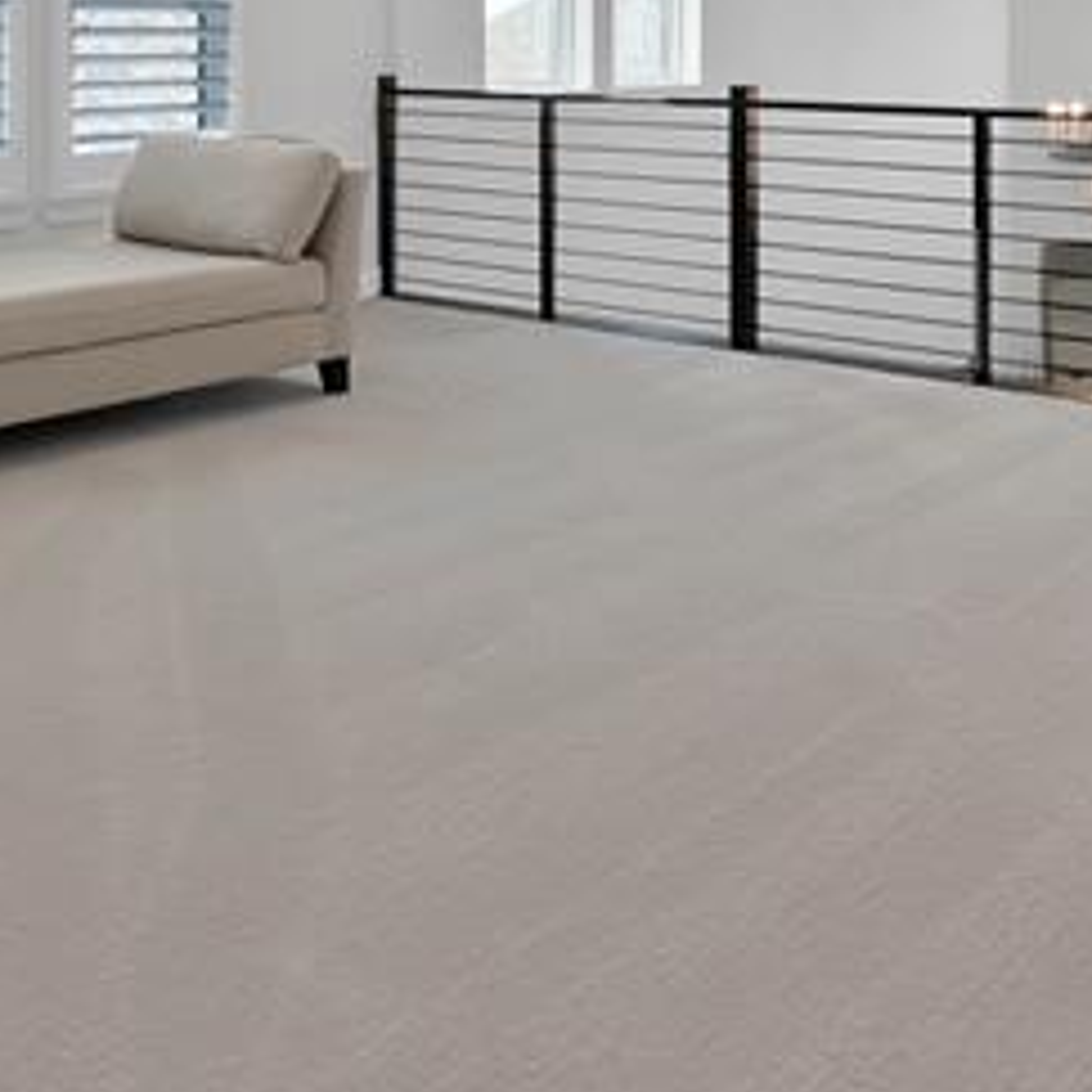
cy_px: 38
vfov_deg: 35.9
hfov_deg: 39.0
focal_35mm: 43
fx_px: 1535
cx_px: 422
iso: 640
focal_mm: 12
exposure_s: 1/40
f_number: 9
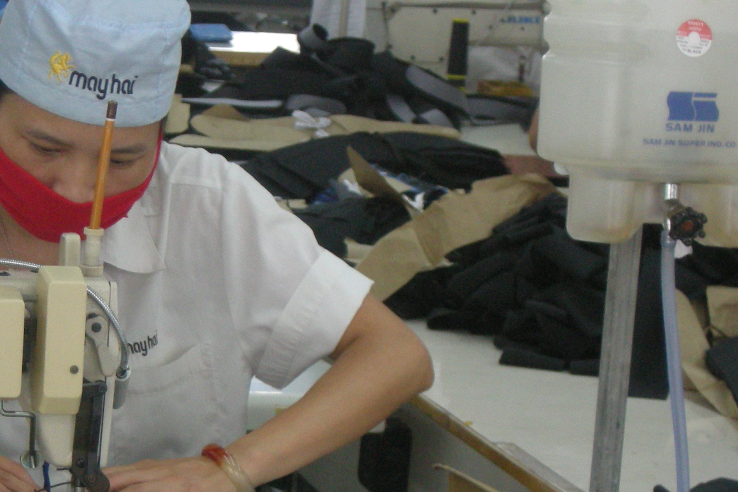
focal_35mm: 193
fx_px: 3955
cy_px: 195
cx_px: -27
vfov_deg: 7.1
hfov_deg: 10.6
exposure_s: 1/56
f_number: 4.3
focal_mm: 18.6
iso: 229
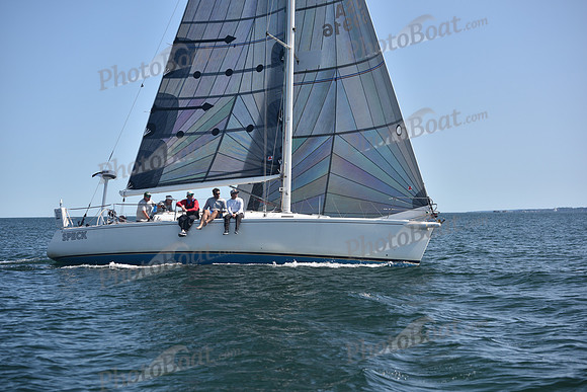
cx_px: 294
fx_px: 1142
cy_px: 196
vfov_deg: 19.5
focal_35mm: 70
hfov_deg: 28.8
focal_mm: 70
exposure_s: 1/1250
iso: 250
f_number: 4.5
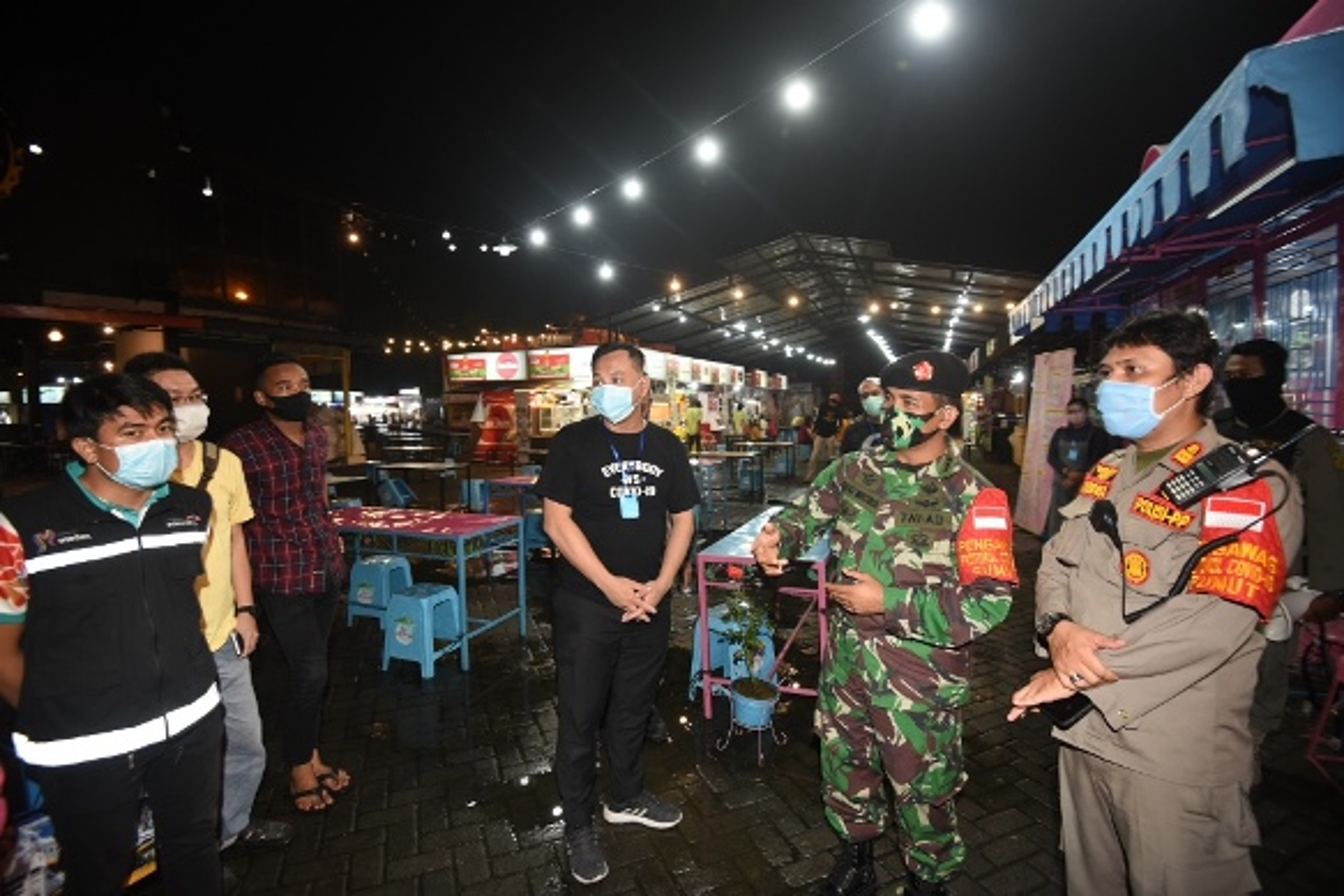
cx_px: 672
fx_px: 597
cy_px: 448
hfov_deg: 96.7
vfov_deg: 73.8
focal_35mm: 16
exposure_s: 1/40
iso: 1600
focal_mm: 16
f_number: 4
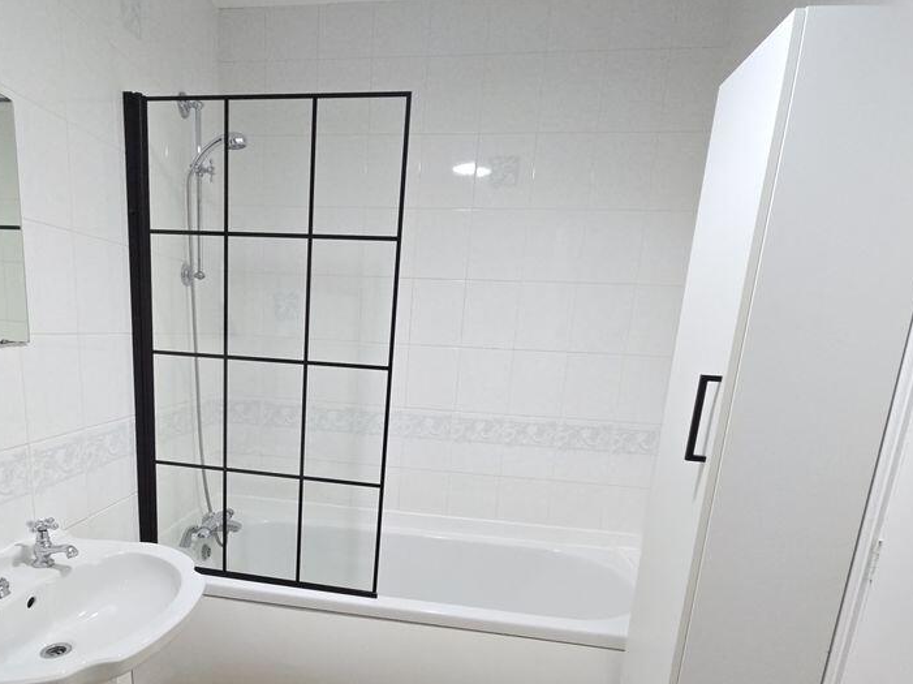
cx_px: 358
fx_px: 501
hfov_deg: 83.5
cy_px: 455
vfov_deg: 66.8
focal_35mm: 19
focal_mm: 2.2
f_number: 2.2
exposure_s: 1/50
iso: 200
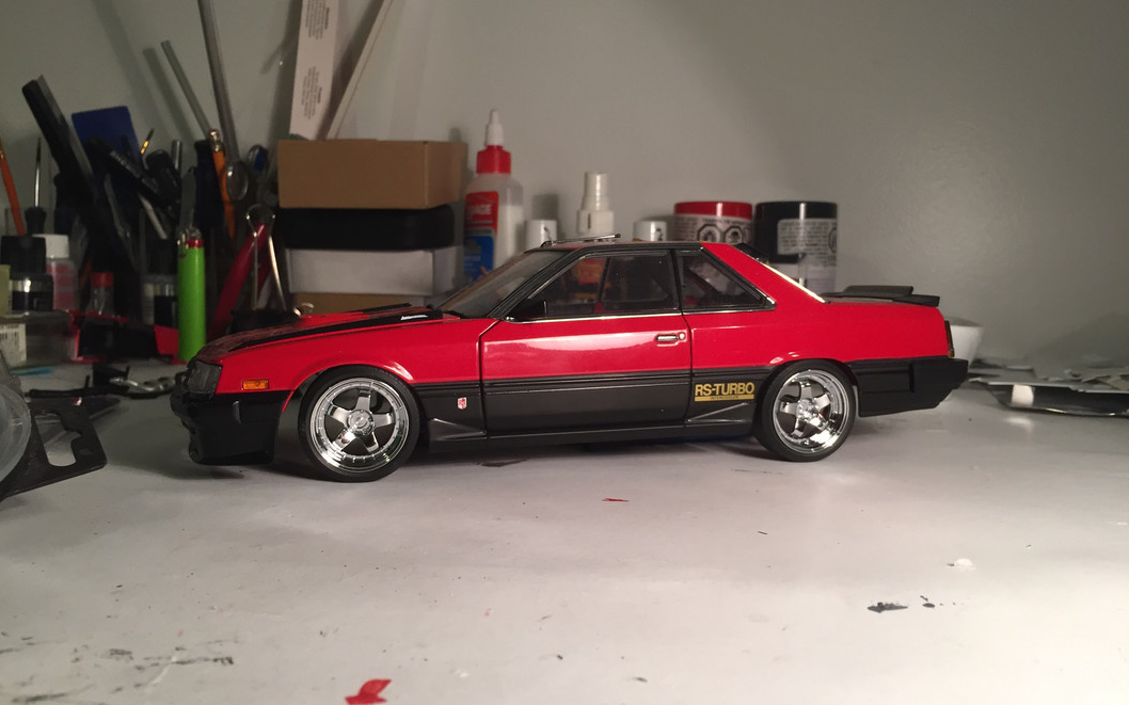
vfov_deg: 40.6
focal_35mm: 31
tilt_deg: -4.2
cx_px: 562
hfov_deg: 61.2
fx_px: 954
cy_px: 341
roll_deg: -0.5
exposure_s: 1/40
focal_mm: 4.15
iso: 32
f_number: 2.2
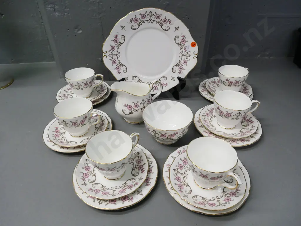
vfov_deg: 56.8
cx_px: 150
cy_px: 113
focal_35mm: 24
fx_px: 209
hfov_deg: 71.6
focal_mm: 12
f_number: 5.6
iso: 3200
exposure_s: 1/250
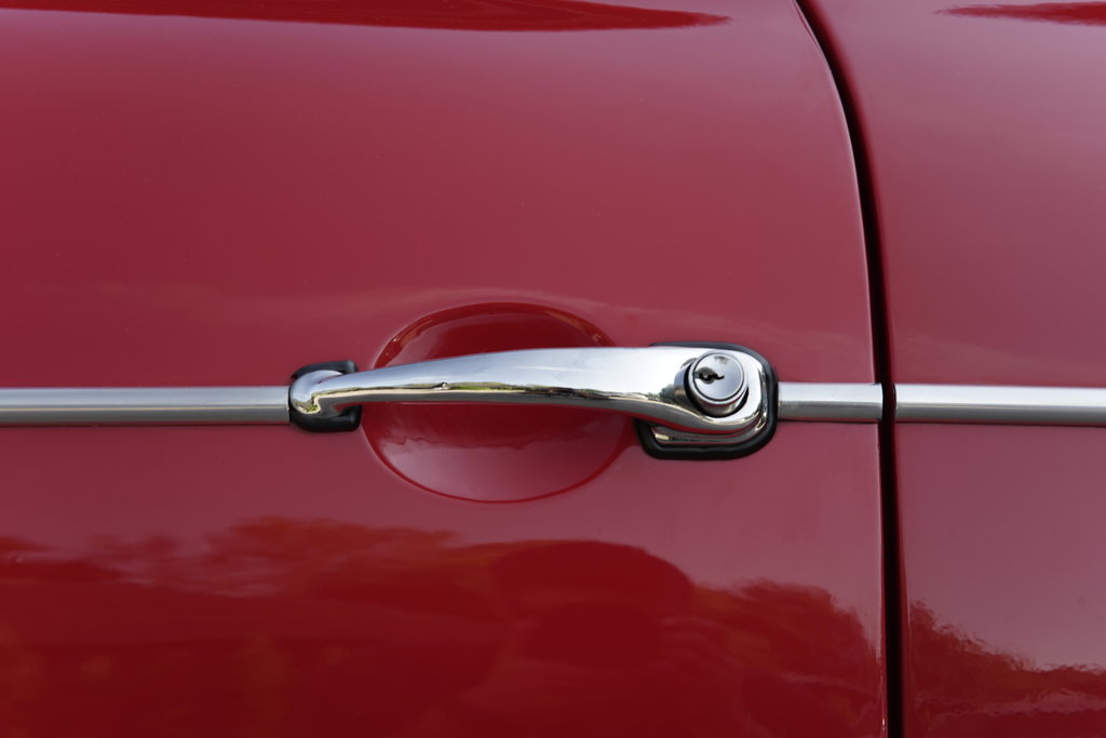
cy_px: 369
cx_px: 553
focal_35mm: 85
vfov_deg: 16.1
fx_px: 2612
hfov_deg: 23.9
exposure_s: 1/40
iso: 200
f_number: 8
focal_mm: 85
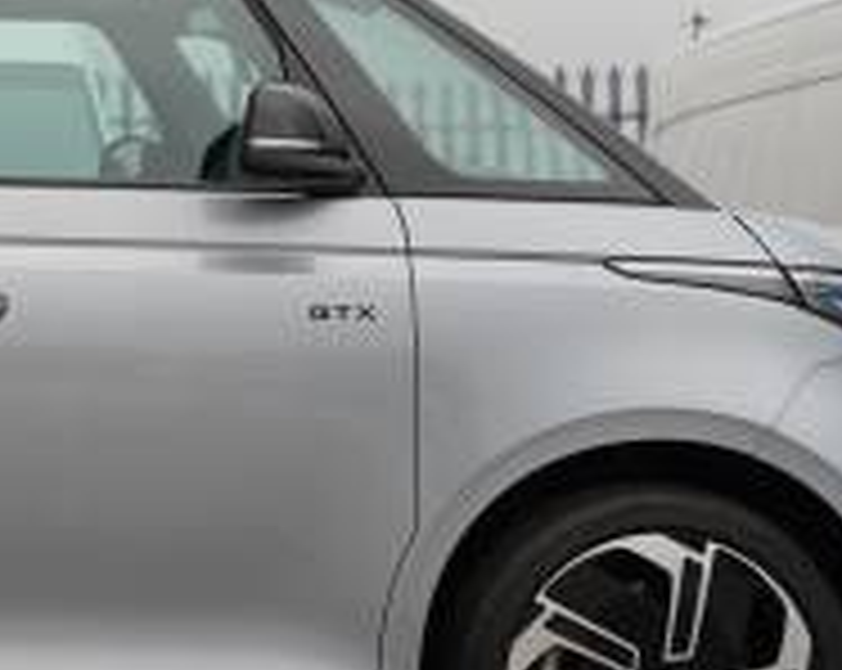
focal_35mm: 138
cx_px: -261
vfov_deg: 11.2
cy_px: 225
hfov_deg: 13.5
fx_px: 3423
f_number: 4
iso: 100
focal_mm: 42.8
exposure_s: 1/60
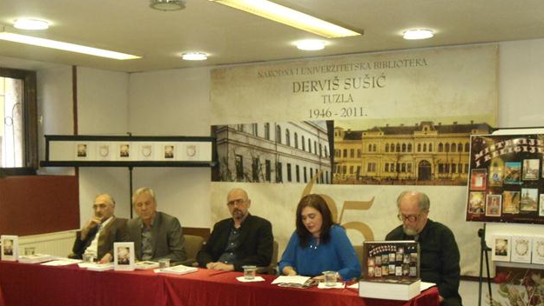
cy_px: 187
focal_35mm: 49
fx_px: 707
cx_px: 276
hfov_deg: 42.1
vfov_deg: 24.4
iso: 800
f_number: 3.5
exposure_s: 1/50
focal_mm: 7.9
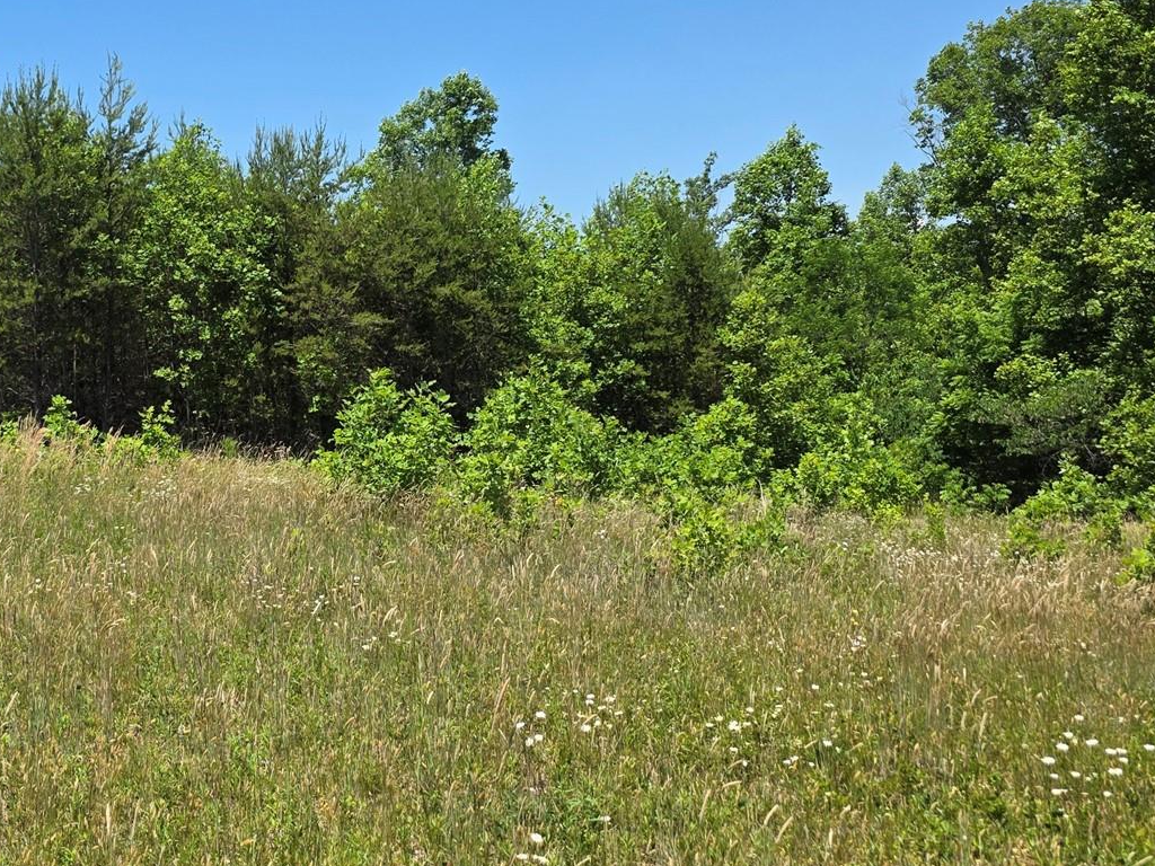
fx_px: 1535
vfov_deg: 31.4
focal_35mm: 46
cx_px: 310
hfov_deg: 40.3
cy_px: 321
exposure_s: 1/6355
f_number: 1.7
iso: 80
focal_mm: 6.3
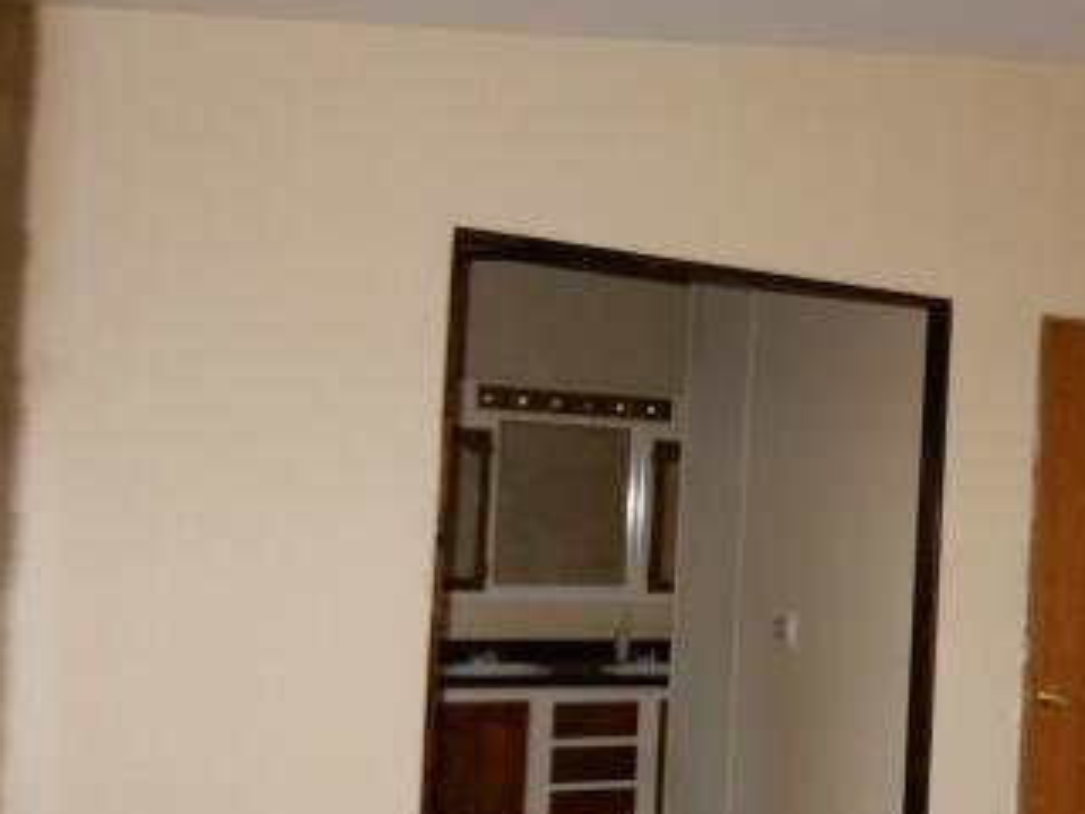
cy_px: 512
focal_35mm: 48
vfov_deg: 30.1
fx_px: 1505
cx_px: 909
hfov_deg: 37.8
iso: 320
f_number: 3.4
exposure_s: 1/30
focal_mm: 4.3
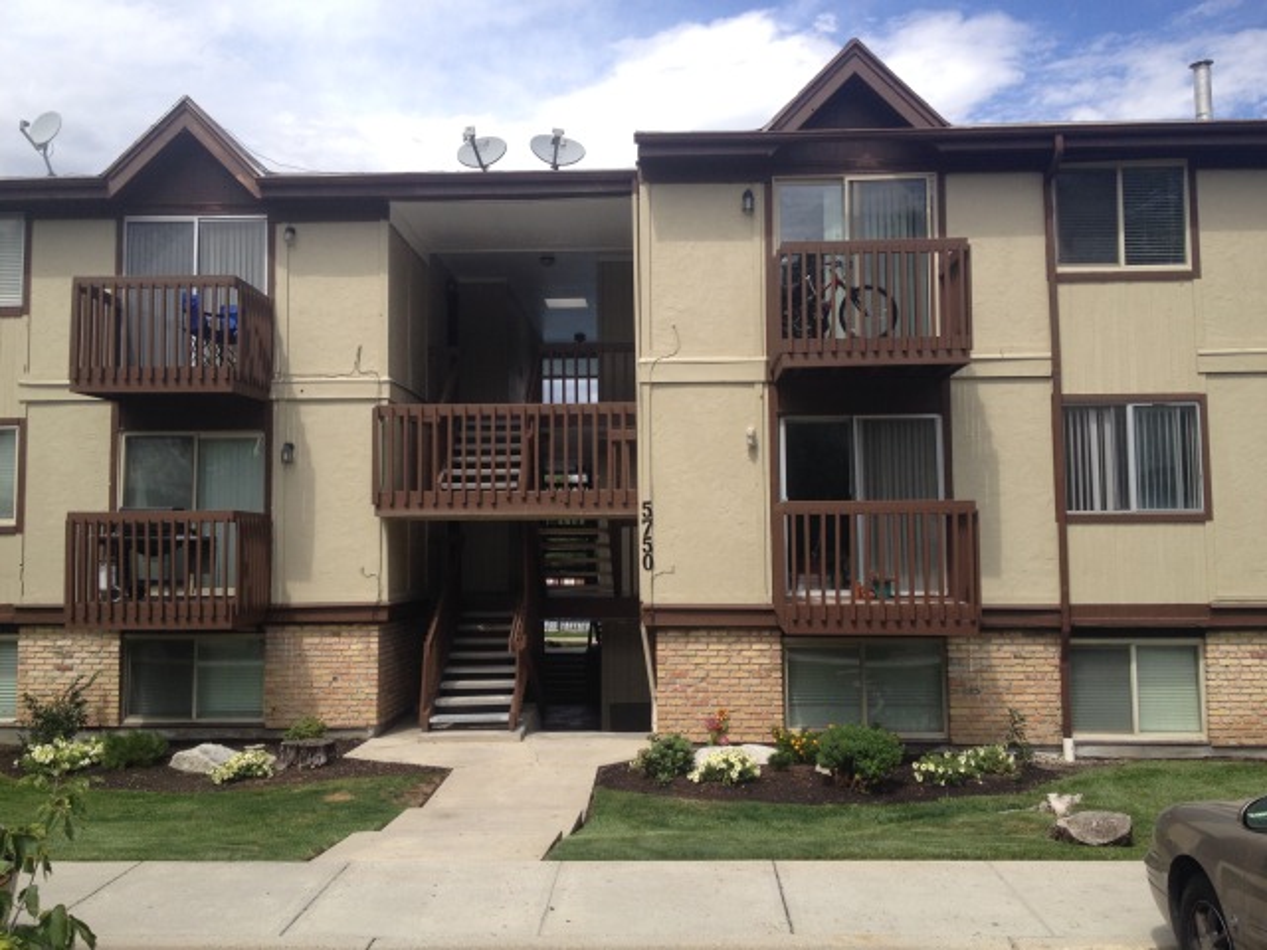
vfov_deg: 40.7
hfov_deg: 52.6
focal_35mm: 35
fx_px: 1281
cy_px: 475
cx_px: 634
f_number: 2.4
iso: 50
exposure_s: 1/1284
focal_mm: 4.28
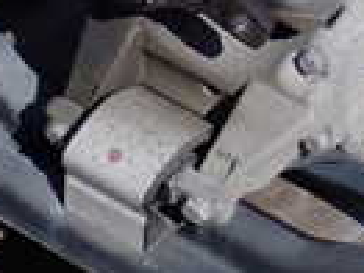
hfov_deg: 8.0
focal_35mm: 248
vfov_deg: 5.9
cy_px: -111
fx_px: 2605
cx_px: 258
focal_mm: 9.65
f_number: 3.3
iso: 100
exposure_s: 1/1250
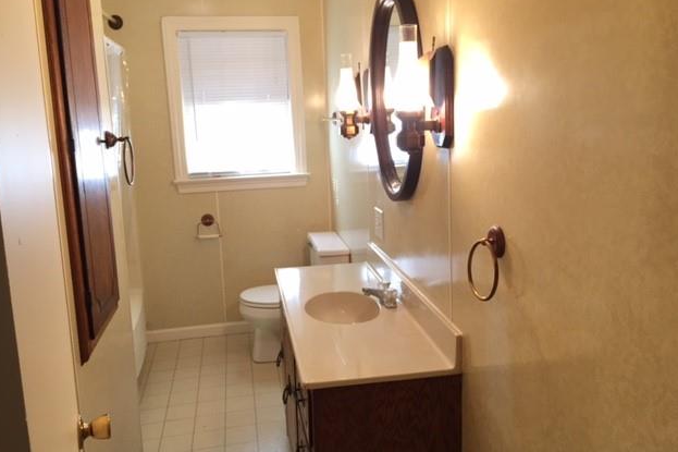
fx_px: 584
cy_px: 217
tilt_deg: -9.2
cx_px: 341
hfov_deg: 60.3
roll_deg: +1.4
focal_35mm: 31
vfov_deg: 42.3
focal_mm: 4.15
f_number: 2.2
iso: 80
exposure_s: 1/30
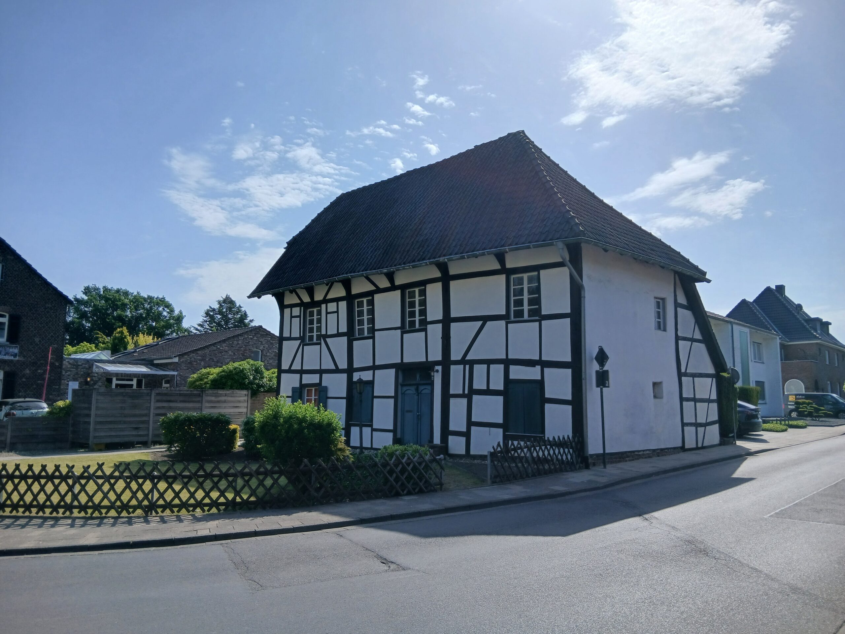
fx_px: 635
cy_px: 317
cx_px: 422
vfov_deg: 53.1
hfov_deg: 67.3
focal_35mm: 26
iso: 20
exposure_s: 1/1203
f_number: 1.8
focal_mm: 3.98
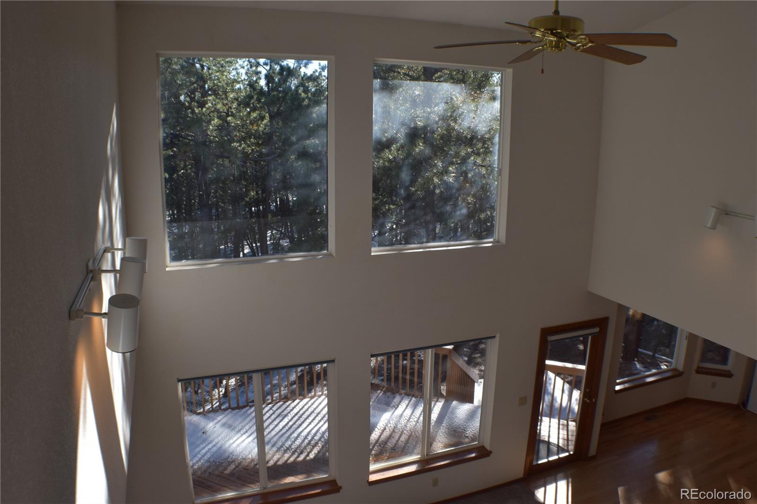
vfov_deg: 38.3
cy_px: 252
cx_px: 378
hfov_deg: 55.1
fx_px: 725
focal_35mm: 34
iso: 320
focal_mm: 23
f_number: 8
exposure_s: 1/250
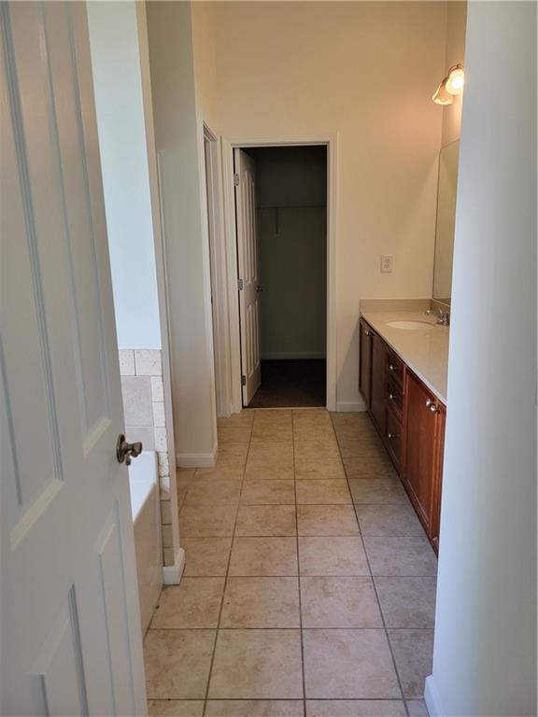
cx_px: 269
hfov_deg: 53.1
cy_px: 358
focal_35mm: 26
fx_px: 539
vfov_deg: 67.3
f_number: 1.8
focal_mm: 5.4
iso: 125
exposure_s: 1/120
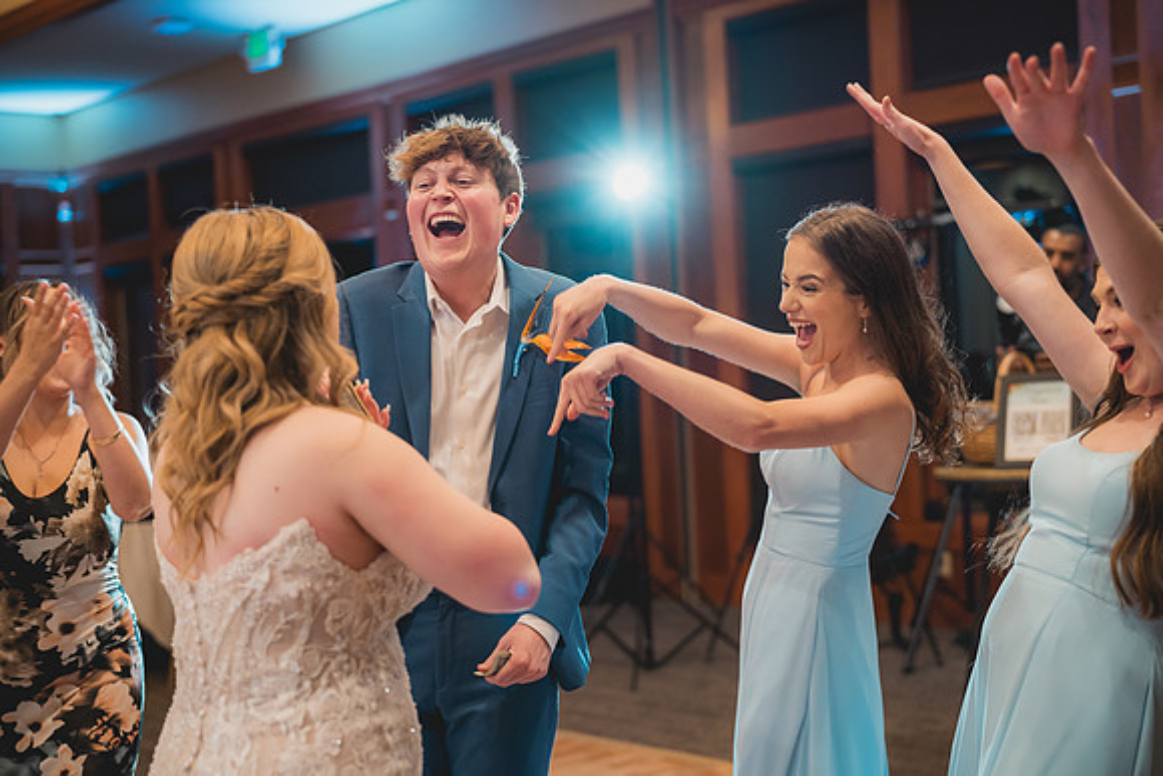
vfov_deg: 27.0
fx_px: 1616
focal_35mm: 50
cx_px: 582
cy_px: 388
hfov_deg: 39.6
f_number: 2
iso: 1250
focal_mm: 50
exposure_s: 1/160
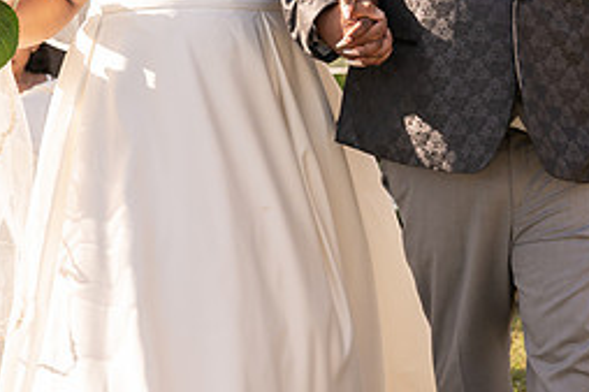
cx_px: 399
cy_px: -67
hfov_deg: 7.3
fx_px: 4627
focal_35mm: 283
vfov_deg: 4.8
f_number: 4
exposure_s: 1/500
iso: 100
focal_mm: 113
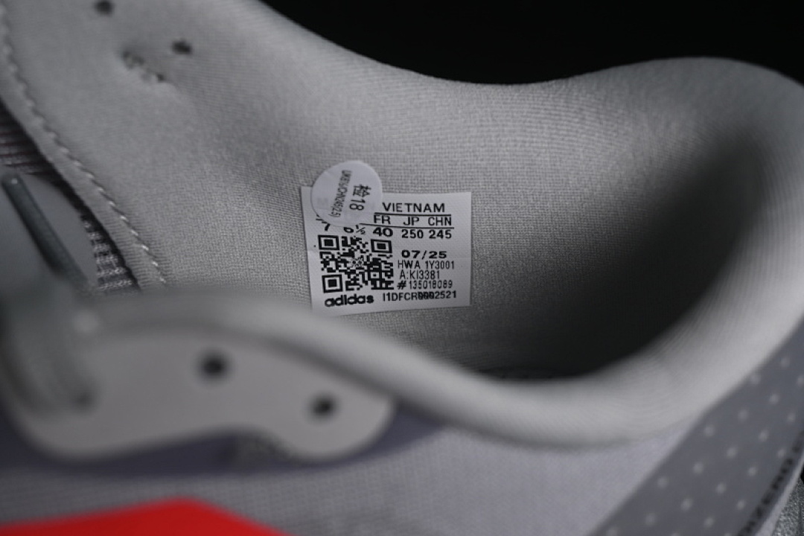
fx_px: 1675
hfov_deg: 27.0
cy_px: 268
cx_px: 402
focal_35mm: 75
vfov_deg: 18.2
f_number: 7.1
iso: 160
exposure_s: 1/80
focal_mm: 50
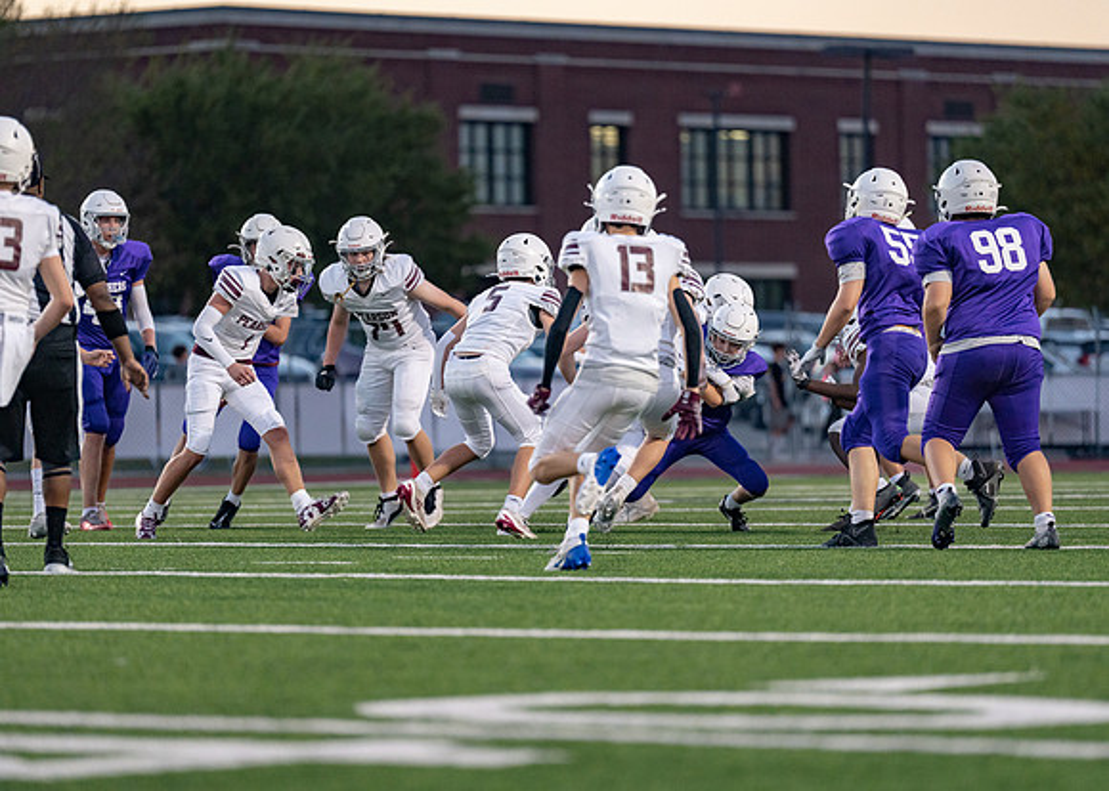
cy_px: 396
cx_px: 554
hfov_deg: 9.0
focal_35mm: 225
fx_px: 7076
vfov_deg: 6.4
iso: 2000
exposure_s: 1/1250
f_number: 2.8
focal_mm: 200
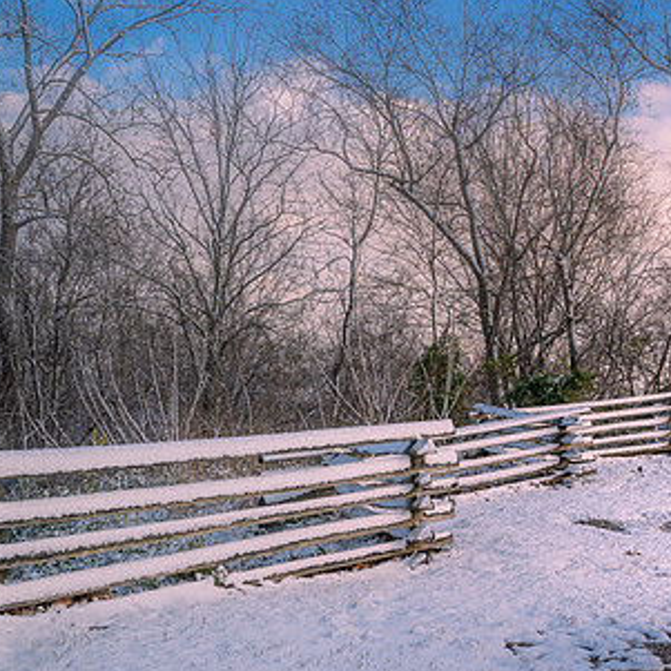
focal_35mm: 52
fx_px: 1140
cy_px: 411
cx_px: 531
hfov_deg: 32.0
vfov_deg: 32.7
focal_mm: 19
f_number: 10
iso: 200
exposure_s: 1/160
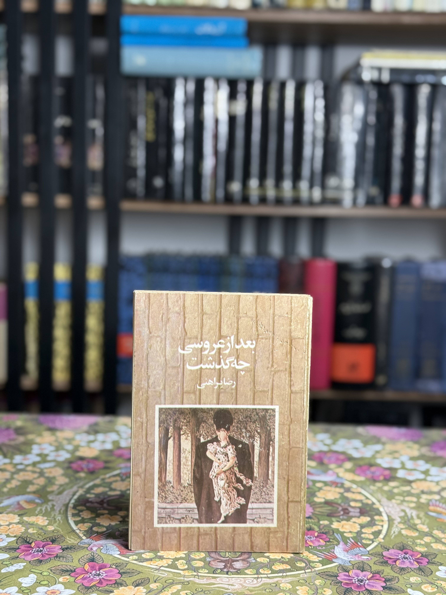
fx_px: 825
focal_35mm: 48
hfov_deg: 30.3
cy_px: 298
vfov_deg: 39.7
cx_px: 223
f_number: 1.78
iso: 125
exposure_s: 1/100
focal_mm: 6.76
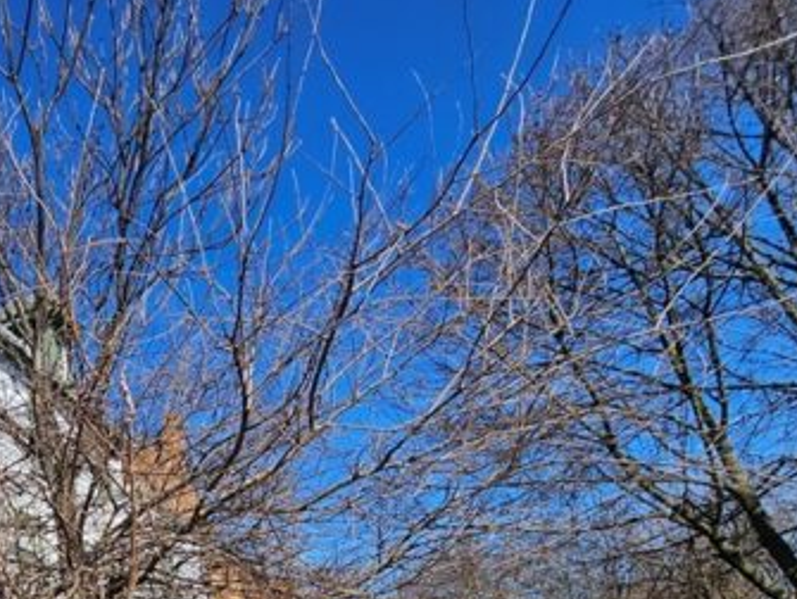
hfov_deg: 43.6
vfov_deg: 36.6
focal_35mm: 31
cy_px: 694
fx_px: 715
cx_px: -98
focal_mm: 2.2
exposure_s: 1/2151
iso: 50
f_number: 2.2
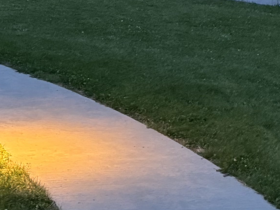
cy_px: -245
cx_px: -55
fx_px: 963
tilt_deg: +6.6
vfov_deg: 11.0
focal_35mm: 119
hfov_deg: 15.9
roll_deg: +1.3
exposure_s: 1/60
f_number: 1.78
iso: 640
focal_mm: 6.76
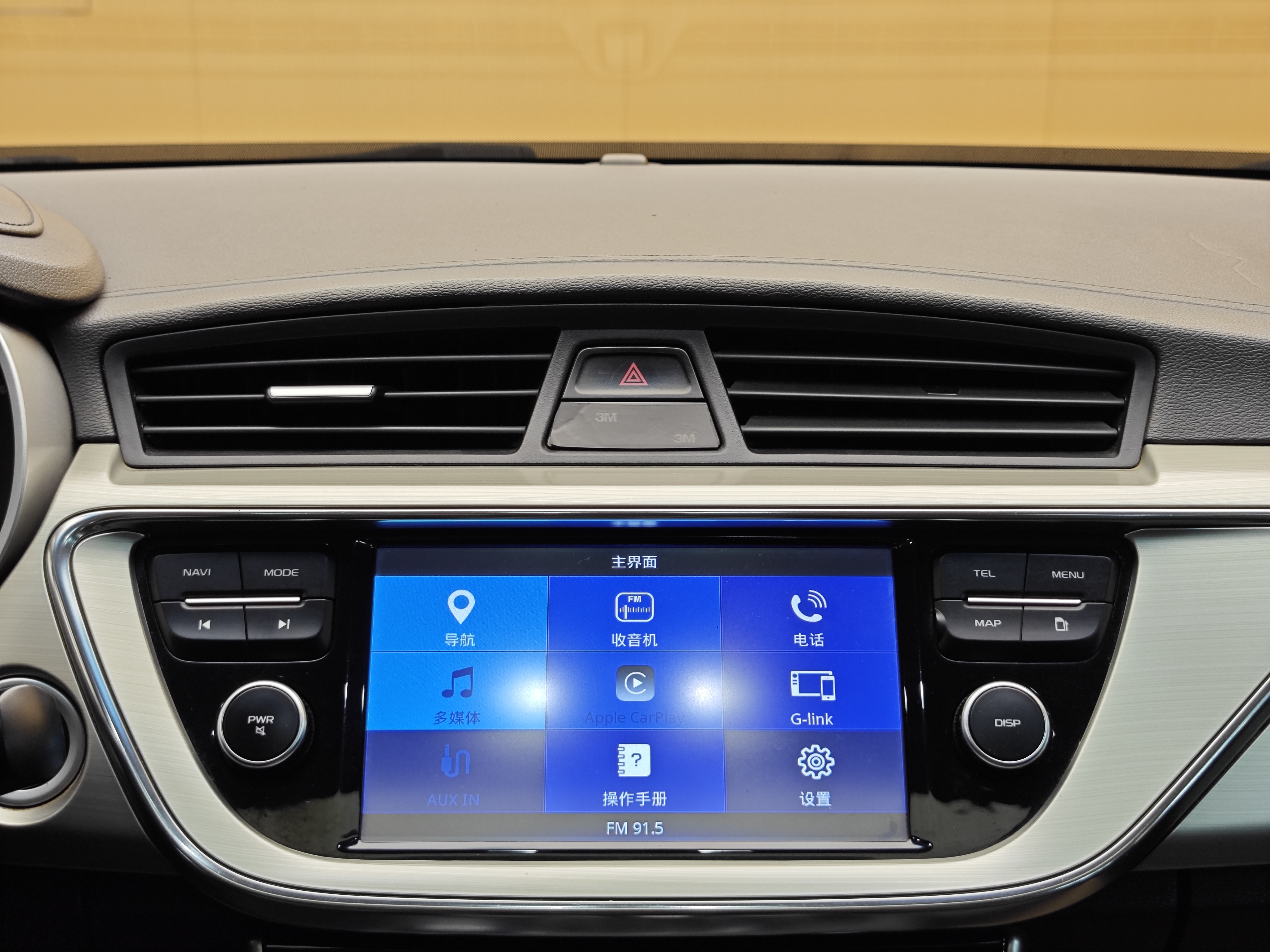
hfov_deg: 41.2
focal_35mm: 46
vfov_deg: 31.5
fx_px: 1688
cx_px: 635
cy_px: 476
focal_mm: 8.7
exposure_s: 1/50
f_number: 1.9
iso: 125
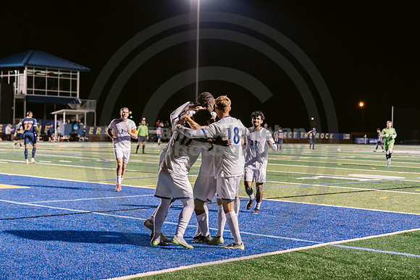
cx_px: 210
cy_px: 140
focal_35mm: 70
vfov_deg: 19.5
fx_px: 817
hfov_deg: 28.8
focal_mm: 70
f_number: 3.2
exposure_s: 1/250
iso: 2500
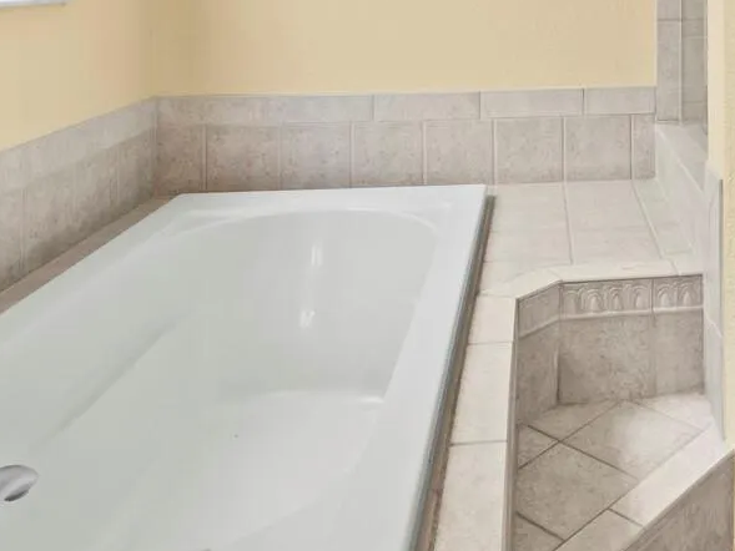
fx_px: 807
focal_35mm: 38
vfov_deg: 33.2
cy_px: -50
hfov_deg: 45.2
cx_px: 636
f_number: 11
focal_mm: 7
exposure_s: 1/1.67
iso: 400
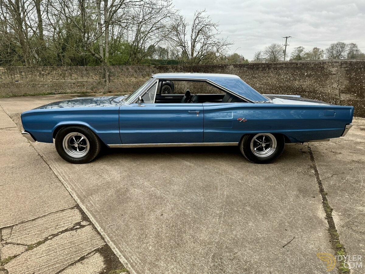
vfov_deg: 56.8
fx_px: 253
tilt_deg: -13.4
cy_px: 137
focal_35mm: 24
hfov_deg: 71.6
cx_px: 182
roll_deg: -0.7
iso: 80
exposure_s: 1/335
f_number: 1.78
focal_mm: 6.76
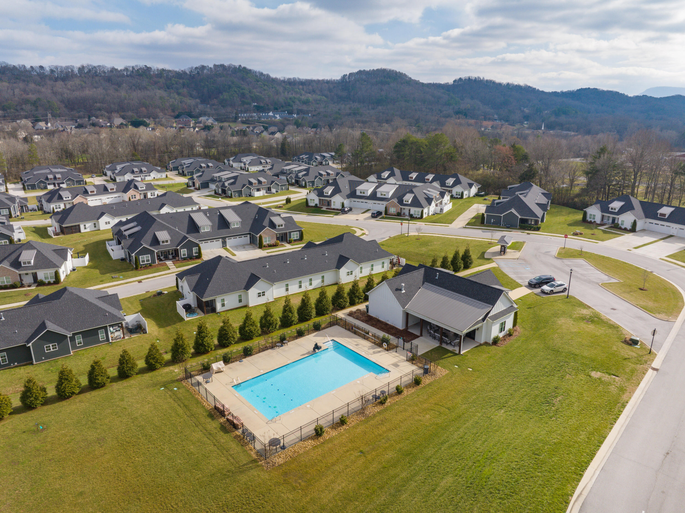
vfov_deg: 56.8
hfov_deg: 71.6
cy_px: 256
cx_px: 342
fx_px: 475
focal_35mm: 24
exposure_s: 1/320
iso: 100
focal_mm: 12.29
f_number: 6.3
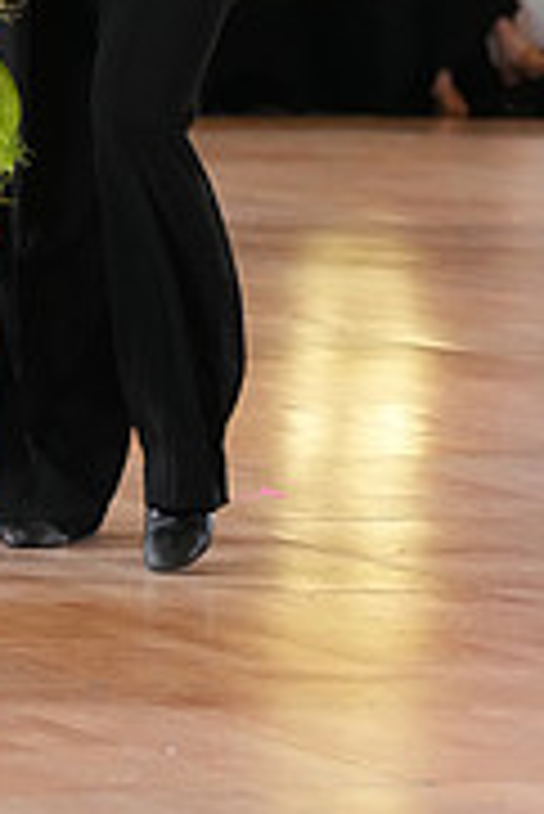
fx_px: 7601
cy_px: -211
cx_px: 88
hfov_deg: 4.1
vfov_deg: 6.1
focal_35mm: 336
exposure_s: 1/500
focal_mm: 105
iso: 4000
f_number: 4
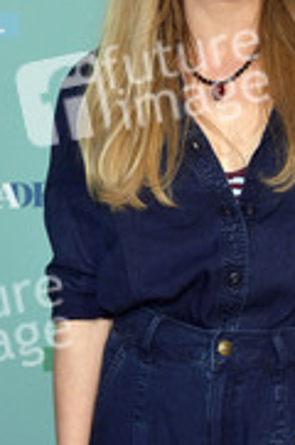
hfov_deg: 10.0
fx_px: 1690
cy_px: 211
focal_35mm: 137
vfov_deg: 15.0
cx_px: 214
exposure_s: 1/250
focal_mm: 62
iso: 1600
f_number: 6.3
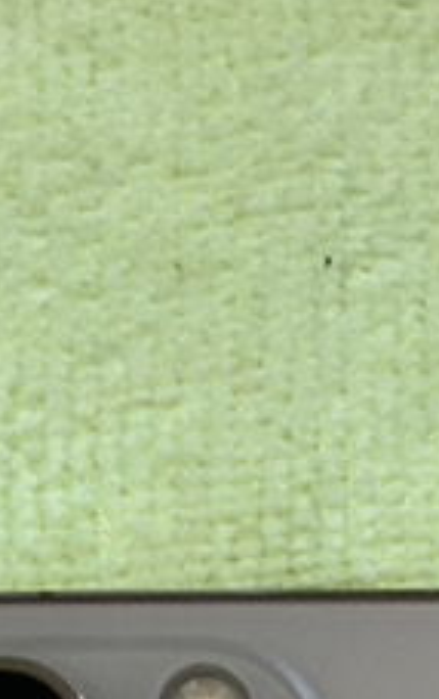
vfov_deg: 11.1
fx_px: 2979
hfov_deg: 8.4
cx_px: 436
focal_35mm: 156
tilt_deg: -77.8
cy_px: 1711
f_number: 1.8
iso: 40
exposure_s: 1/120
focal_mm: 3.99
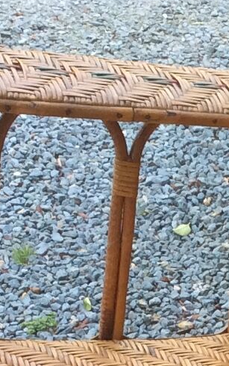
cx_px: 298
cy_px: 389
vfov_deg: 11.5
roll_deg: -1.1
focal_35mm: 179
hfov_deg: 7.3
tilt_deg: -34.1
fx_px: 1784
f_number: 2.4
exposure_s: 1/100
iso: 50
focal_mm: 3.3
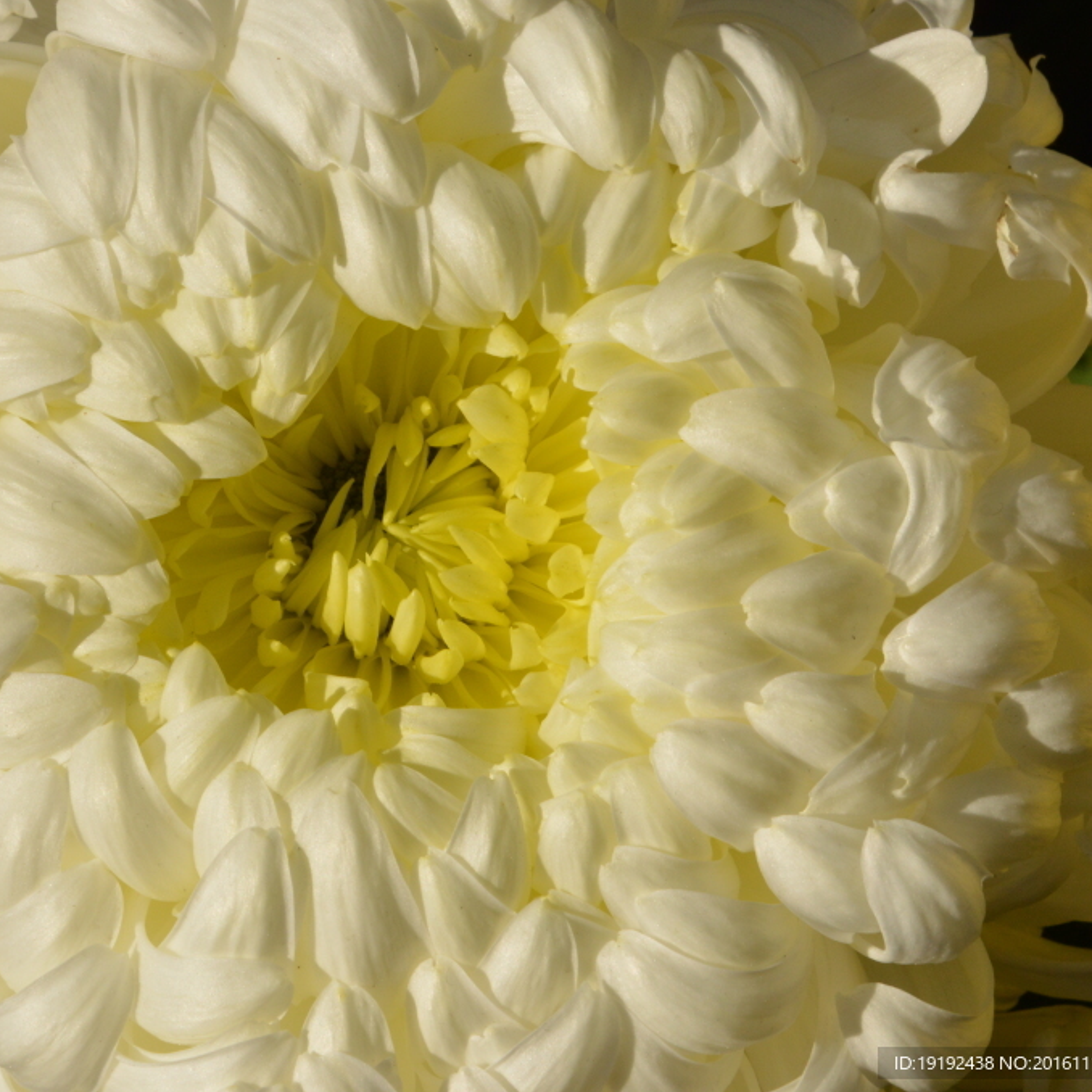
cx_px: 435
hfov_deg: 9.6
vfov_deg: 9.6
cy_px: 547
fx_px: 6519
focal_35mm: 183
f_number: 18
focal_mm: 95
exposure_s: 1/250
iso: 500
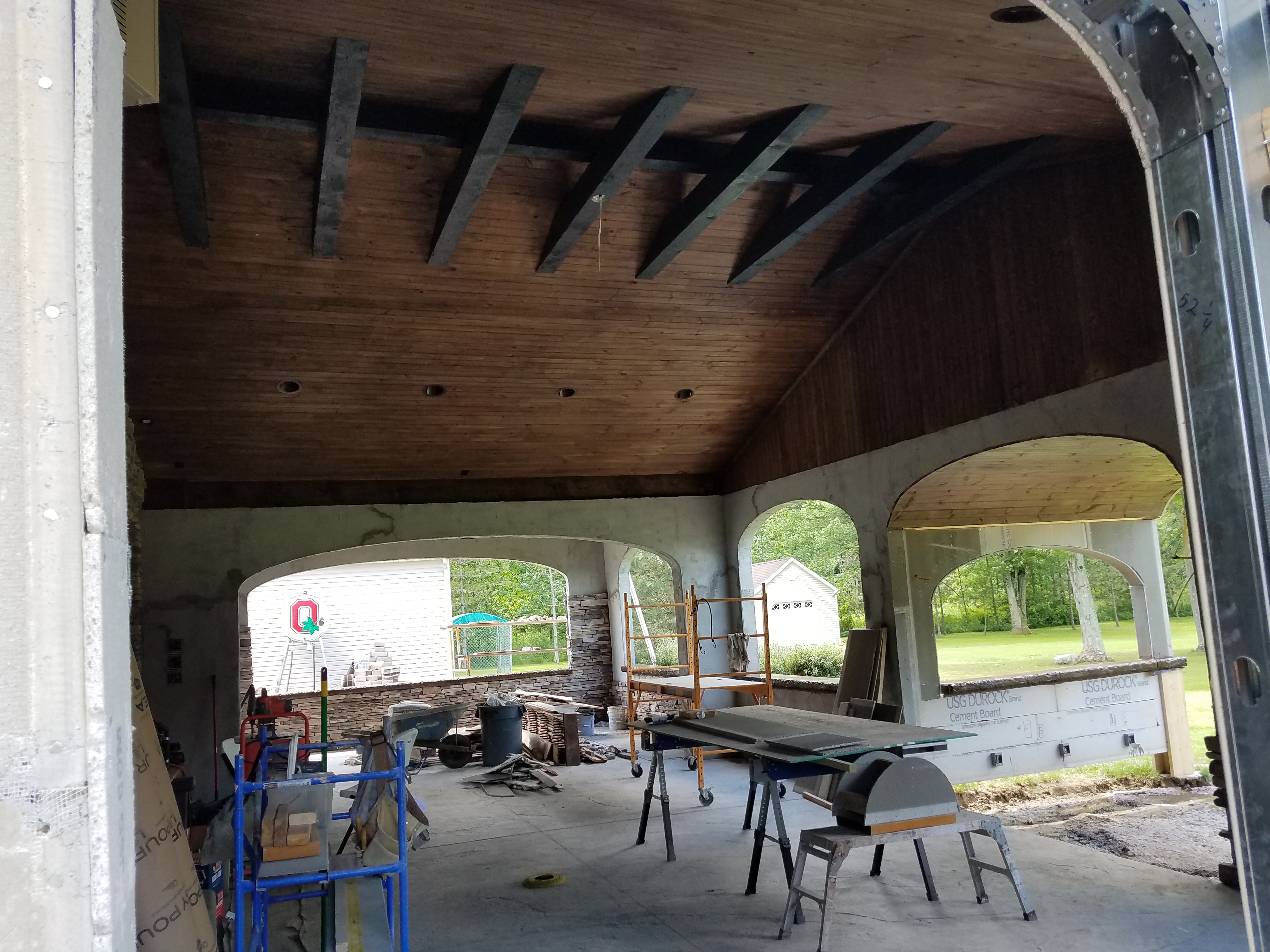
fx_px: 954
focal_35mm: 26
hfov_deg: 67.3
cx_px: 635
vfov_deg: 53.1
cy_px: 476
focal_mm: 4.2
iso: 50
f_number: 1.7
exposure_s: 1/120
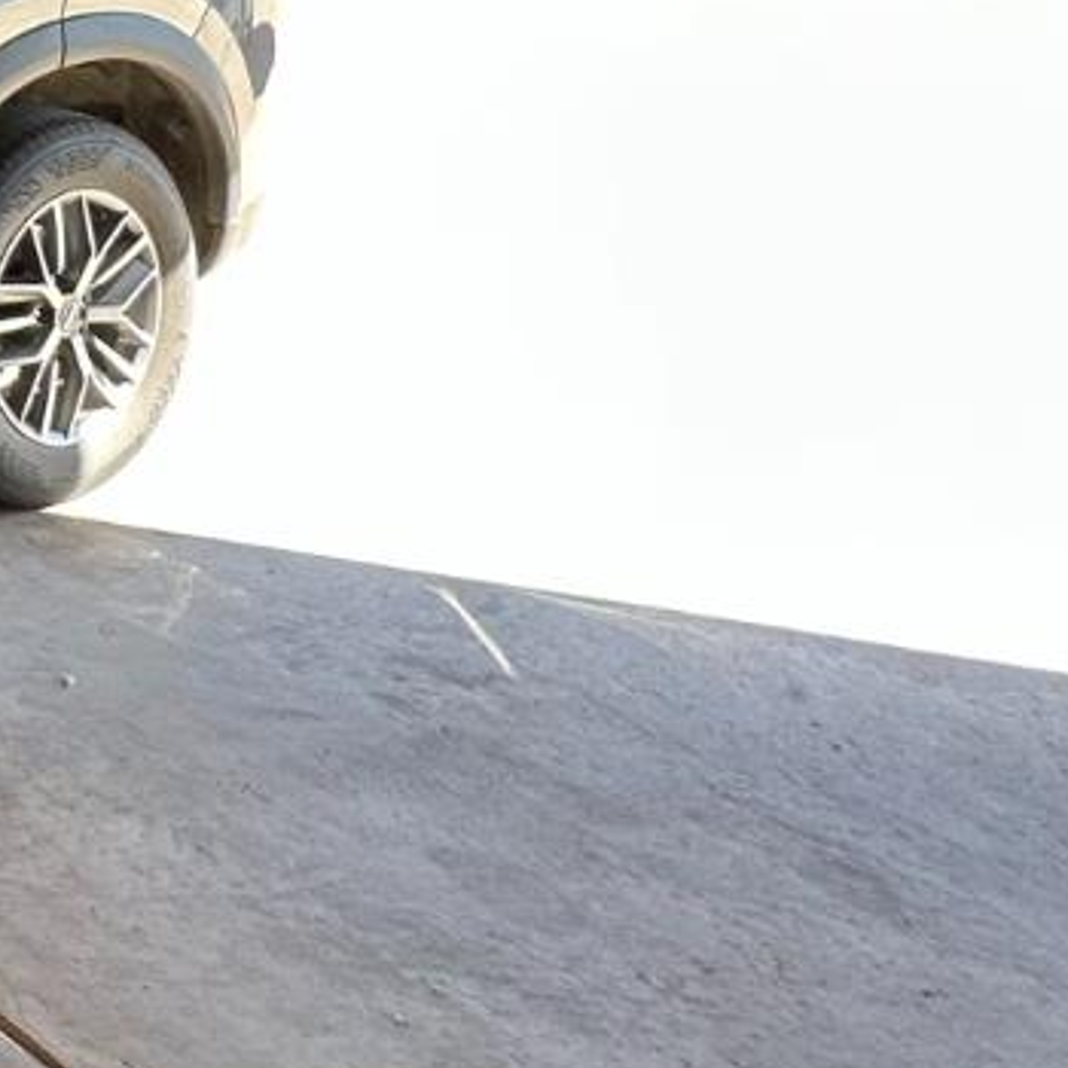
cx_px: -815
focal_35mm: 53
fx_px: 1850
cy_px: -200
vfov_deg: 28.3
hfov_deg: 21.7
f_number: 2.2
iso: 64
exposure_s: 1/99
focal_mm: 2.22
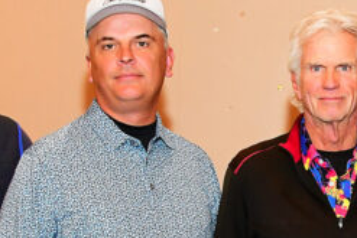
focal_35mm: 131
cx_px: 350
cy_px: 304
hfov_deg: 15.4
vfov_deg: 10.3
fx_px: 1300
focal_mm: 24
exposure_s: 1/60
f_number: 5
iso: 3200
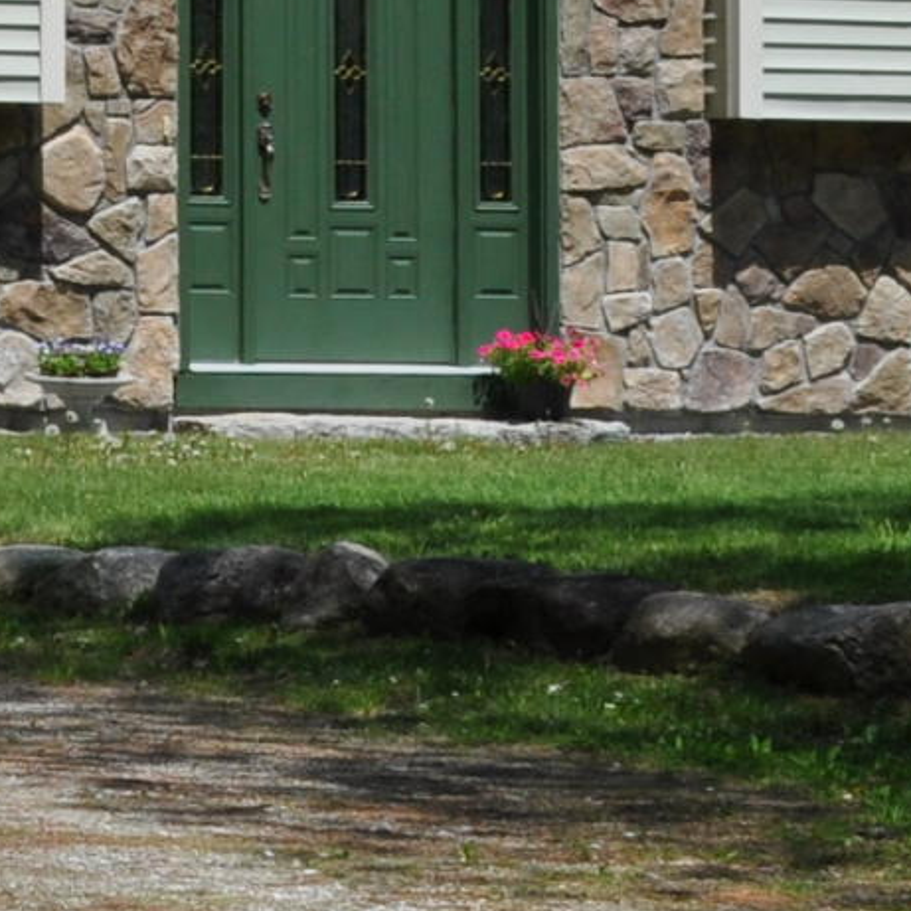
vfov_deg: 6.5
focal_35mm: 265
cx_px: -1314
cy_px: -498
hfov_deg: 6.3
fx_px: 7890
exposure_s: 1/400
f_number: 10
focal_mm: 32
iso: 200
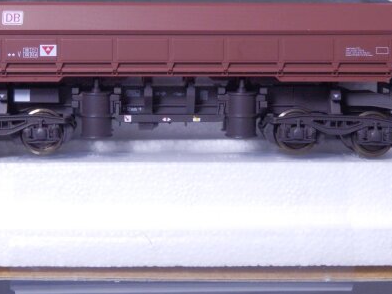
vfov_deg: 14.6
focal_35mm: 101
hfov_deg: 19.4
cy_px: 78
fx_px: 1144
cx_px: 163
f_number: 4.4
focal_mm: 11.9
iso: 500
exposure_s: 1/160
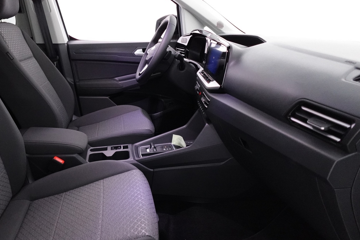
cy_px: 131
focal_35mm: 26
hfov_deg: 68.3
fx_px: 260
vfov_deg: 49.5
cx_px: 134
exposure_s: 1/80
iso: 2500
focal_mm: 7.6
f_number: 2
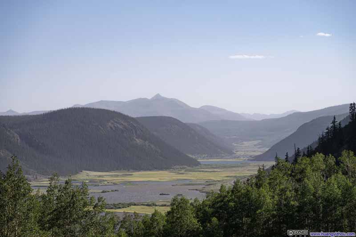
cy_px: 118
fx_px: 1038
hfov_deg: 19.5
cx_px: 178
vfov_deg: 13.0
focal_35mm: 105
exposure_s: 1/640
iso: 64
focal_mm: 105
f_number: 6.3
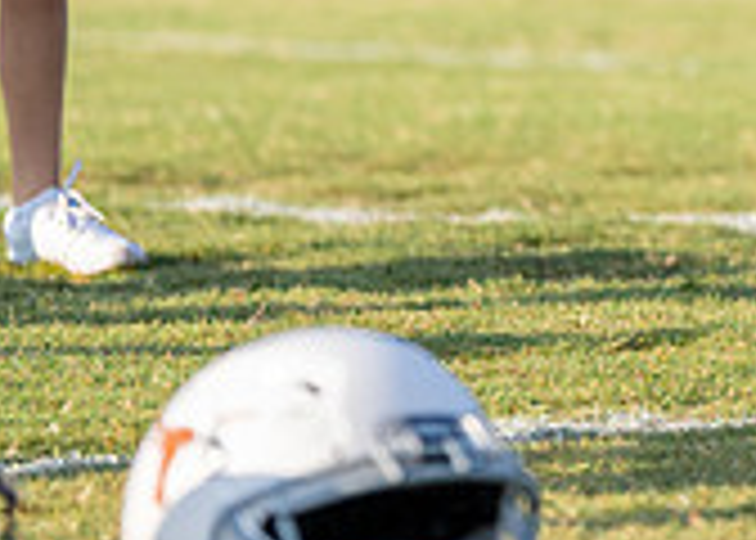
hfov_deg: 4.0
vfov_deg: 2.9
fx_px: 10736
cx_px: 1136
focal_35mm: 500
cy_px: -410
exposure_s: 1/3200
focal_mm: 125
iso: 320
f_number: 2.8
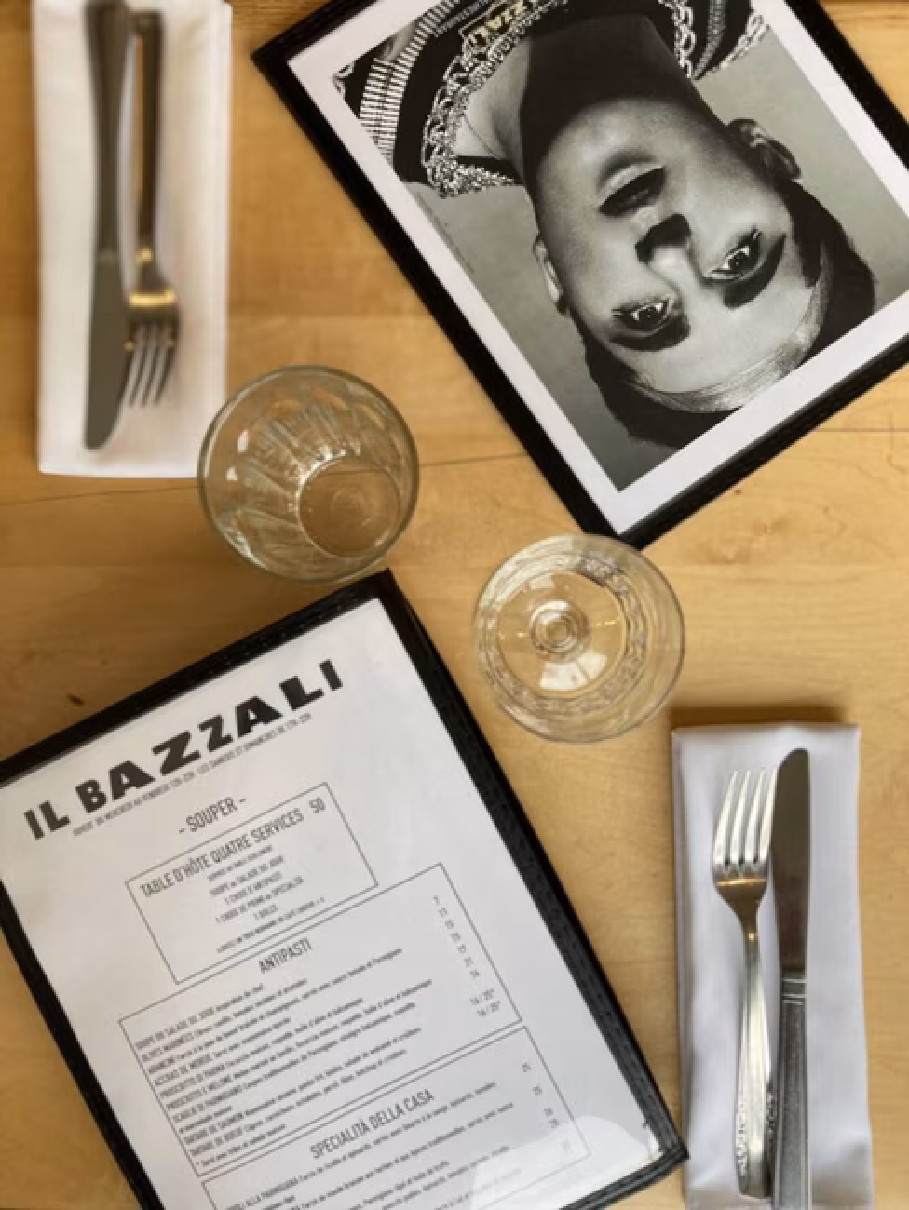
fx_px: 980
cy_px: 605
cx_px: 454
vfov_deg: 63.4
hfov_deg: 49.8
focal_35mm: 28
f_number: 1.8
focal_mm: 3.99
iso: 64
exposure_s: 1/60
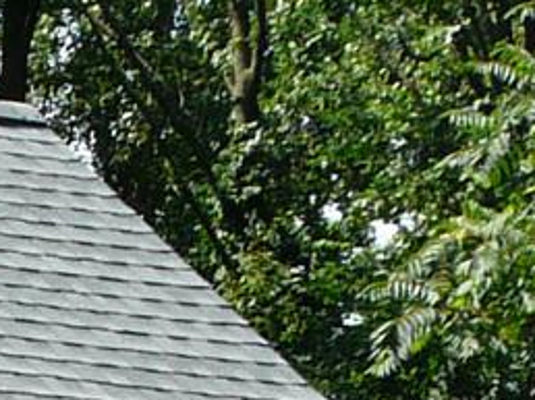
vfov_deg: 4.9
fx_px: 4540
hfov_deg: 6.4
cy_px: 945
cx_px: -854
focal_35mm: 294
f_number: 5
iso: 100
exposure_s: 1/200
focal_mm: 6
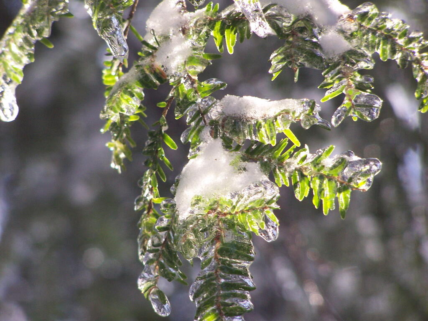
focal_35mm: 380
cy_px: 160
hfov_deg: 5.2
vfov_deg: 3.9
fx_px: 4698
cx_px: 214
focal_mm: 63
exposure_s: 1/250
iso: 200
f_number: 3.7
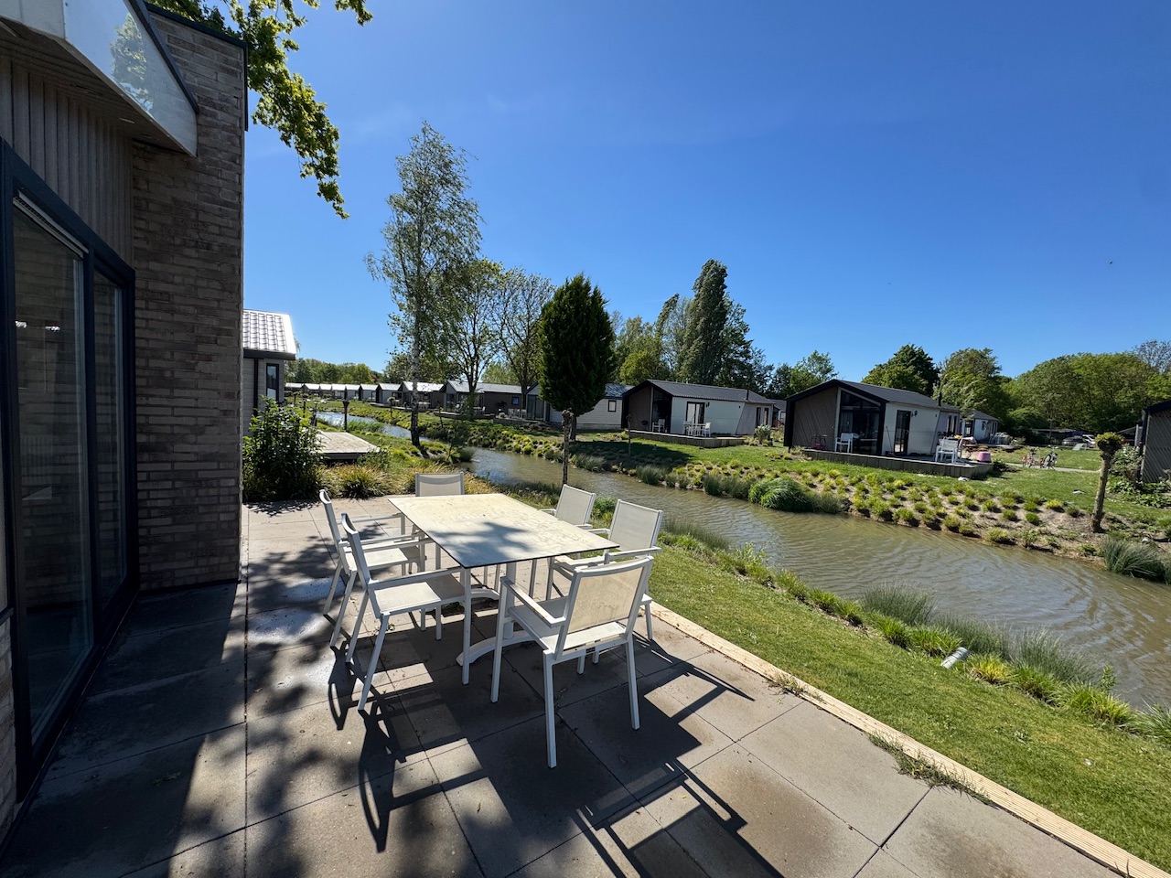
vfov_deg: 85.7
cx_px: 586
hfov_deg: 102.1
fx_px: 474
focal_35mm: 14
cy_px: 439
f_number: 2.2
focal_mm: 2.22
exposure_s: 1/1748
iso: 50
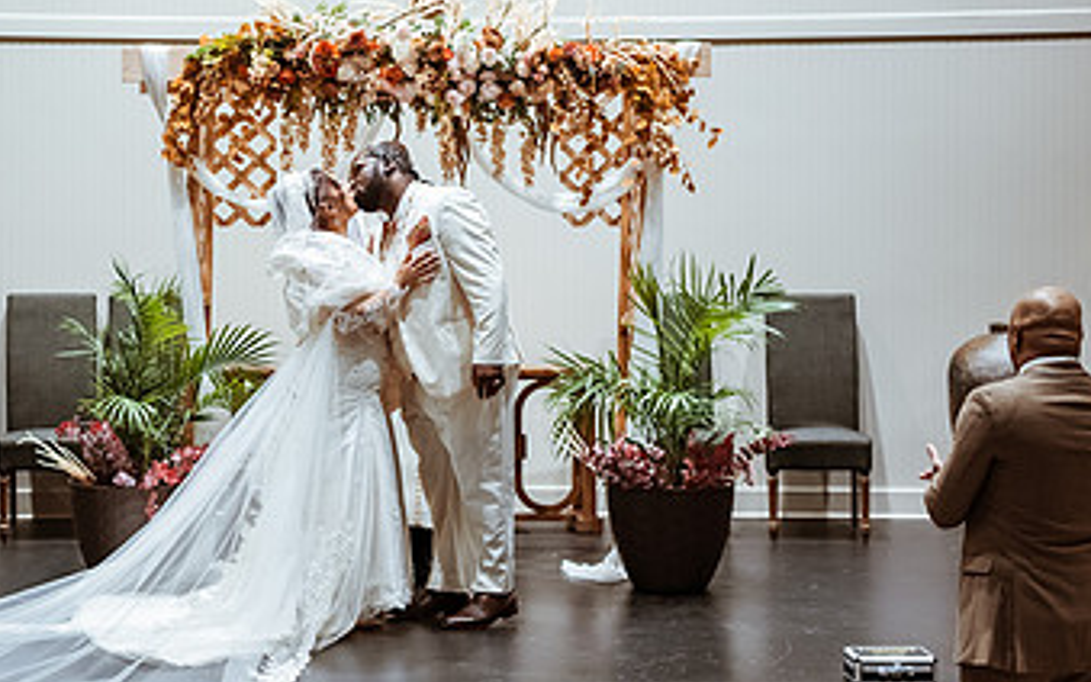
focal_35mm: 61
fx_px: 1814
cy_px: 253
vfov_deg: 21.3
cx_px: 335
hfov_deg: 33.1
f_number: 1.8
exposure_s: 1/500
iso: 1000
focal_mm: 35
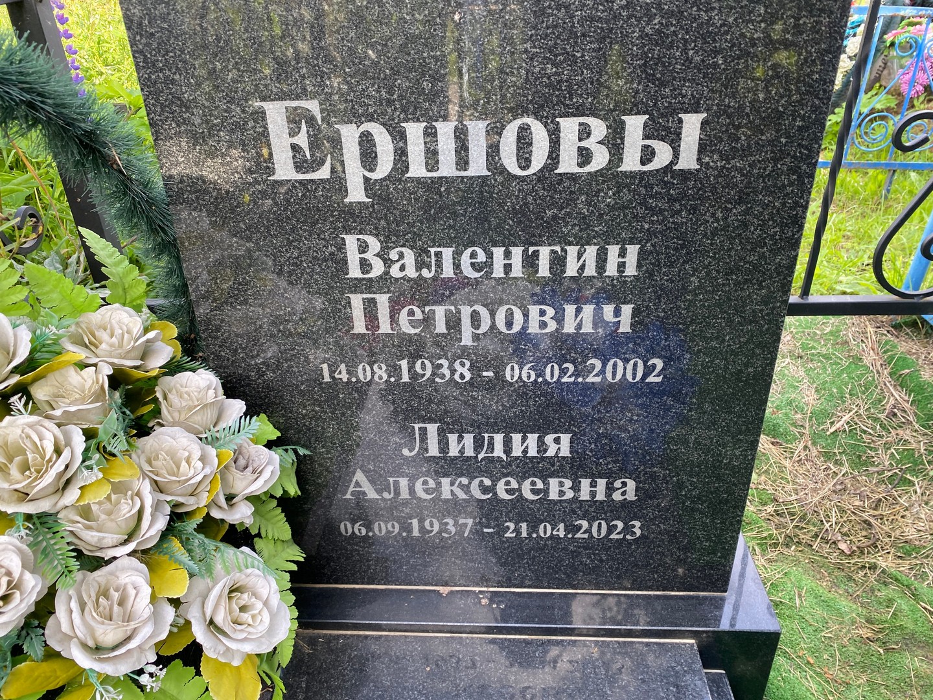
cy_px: 350
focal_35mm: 26
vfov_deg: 53.1
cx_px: 466
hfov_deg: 67.3
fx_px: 701
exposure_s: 1/121
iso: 32
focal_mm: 4.25
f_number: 1.8
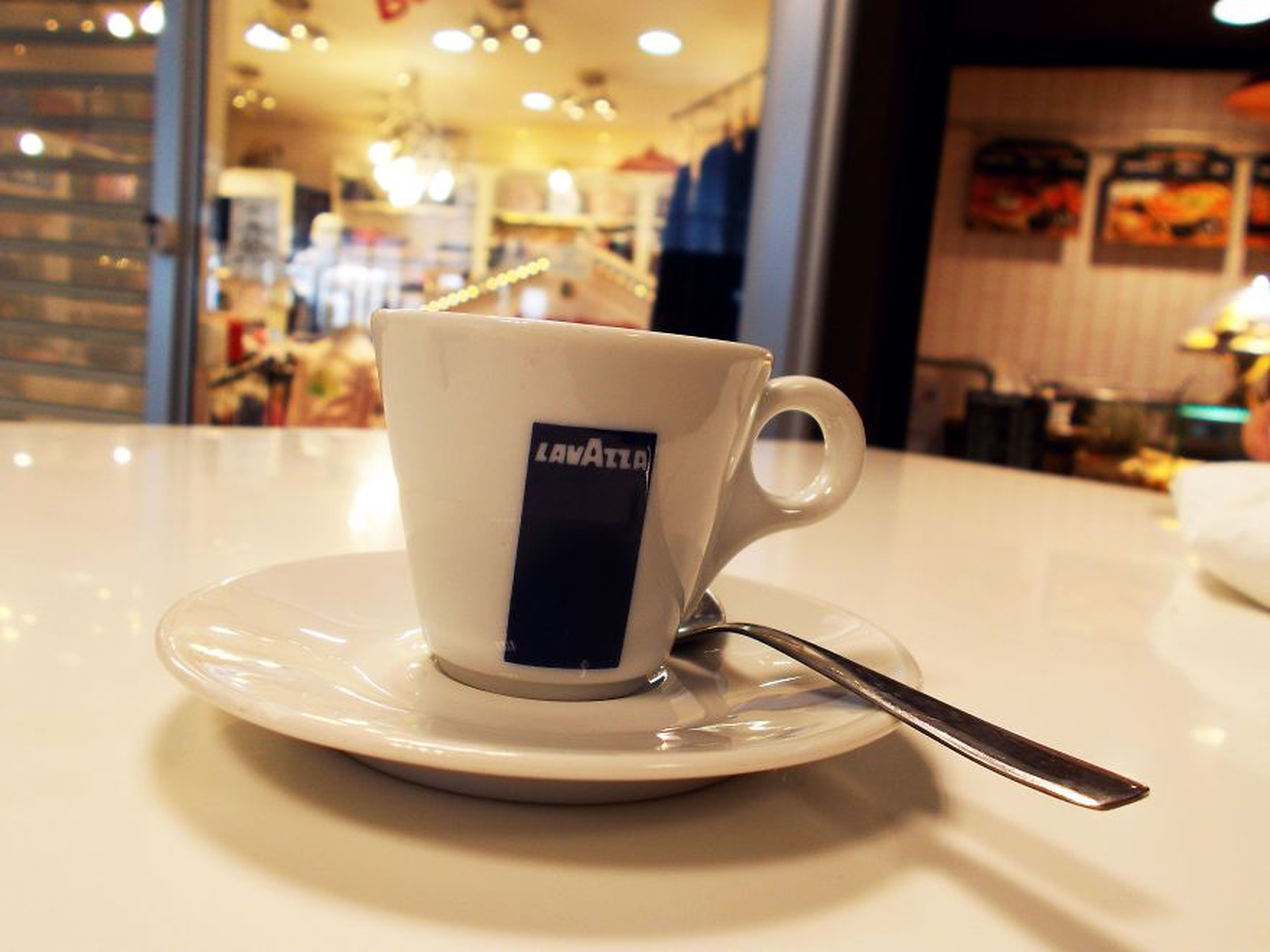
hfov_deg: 60.0
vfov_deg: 46.8
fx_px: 1101
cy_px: 476
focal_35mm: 30
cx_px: 635
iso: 125
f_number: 3.4
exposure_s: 1/25
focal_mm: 5.3
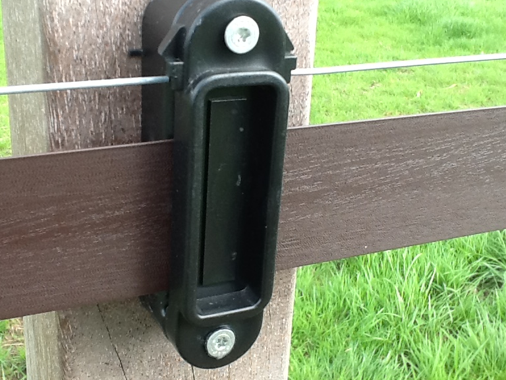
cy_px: 187
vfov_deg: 26.6
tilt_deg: -23.5
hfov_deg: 34.9
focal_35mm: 55
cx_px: 216
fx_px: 804
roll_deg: -0.5
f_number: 2.4
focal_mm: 2.03
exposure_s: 1/162
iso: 40
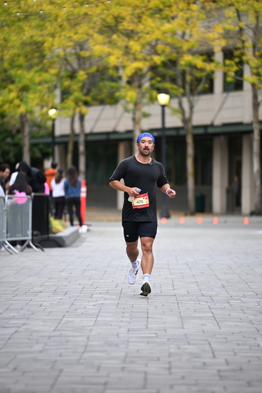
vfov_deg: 10.3
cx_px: 131
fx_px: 2182
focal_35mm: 200
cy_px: 196
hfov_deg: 6.9
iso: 640
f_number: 2.8
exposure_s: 1/1600
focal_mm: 200
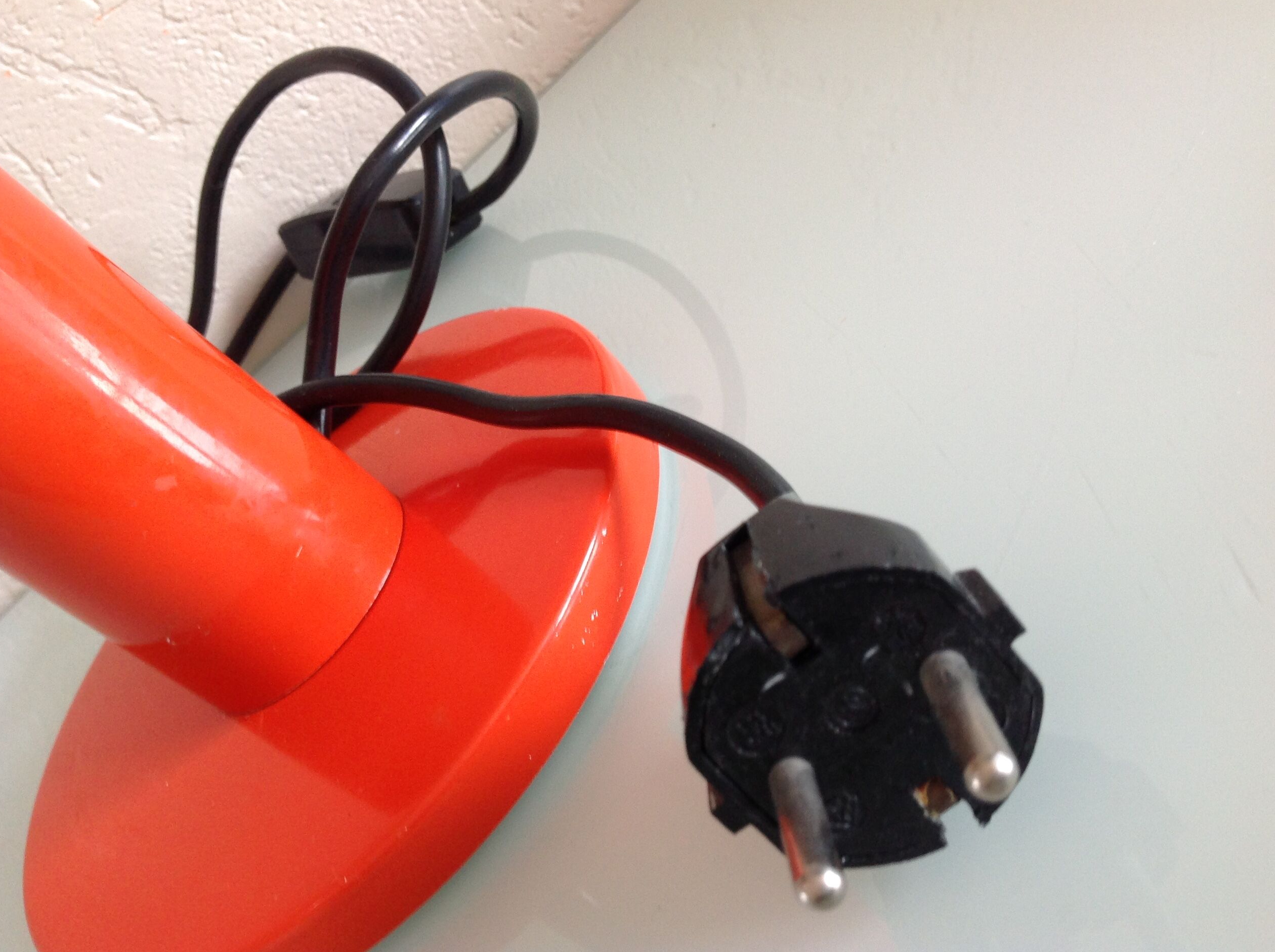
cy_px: 470
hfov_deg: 51.4
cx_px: 644
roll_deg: +45.0
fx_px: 1324
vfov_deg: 39.6
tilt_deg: -32.3
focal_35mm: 36
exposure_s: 1/15
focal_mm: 4.28
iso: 100
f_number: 2.4
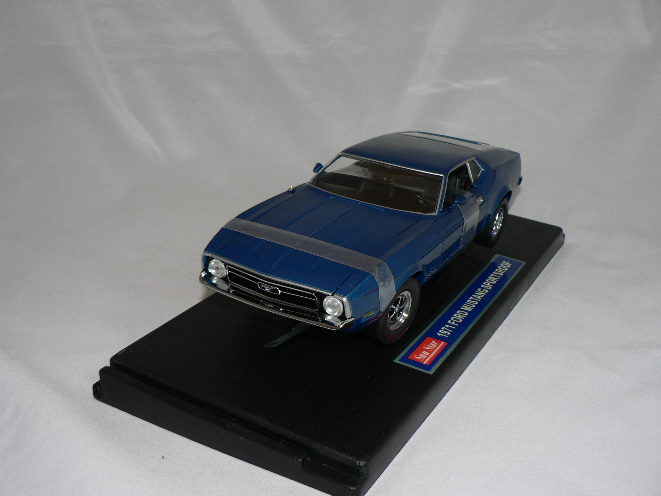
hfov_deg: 47.9
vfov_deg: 36.8
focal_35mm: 39
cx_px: 330
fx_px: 745
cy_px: 248
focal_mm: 6.5
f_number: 2.8
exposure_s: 1/60
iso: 80
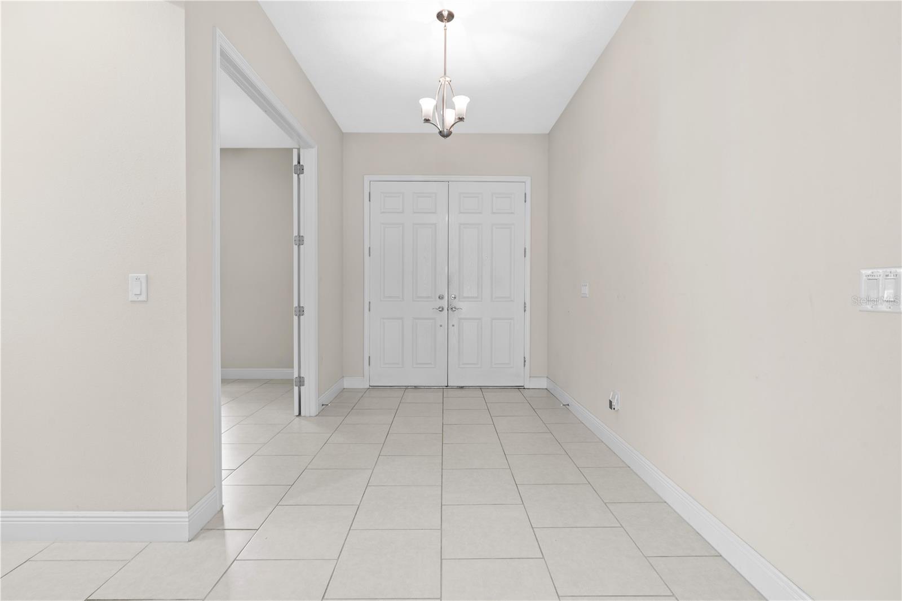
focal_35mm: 16
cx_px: 451
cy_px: 300
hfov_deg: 96.7
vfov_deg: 73.7
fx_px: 401
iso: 200
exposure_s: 2
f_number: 8
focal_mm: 16
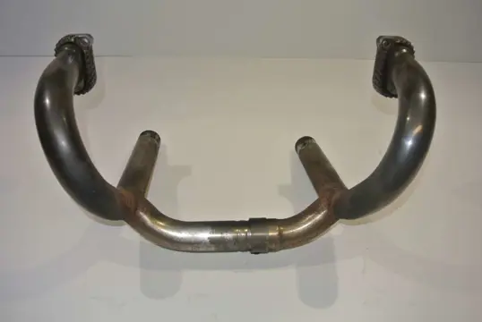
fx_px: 402
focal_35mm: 30
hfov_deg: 61.9
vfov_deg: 43.7
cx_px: 241
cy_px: 161
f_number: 4
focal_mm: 11.4
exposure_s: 1/60
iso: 200
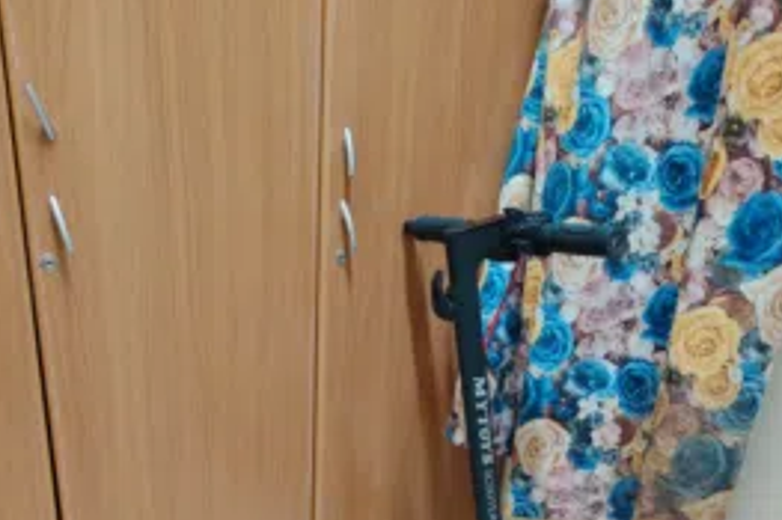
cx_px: 387
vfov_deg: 32.7
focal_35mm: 38
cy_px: 496
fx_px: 825
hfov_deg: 50.7
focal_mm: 5.25
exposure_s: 1/25
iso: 1772
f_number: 1.75
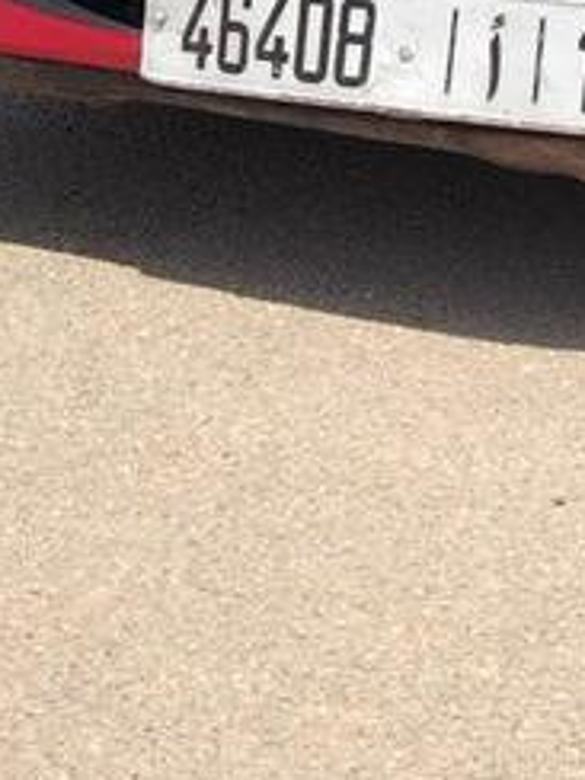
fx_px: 2884
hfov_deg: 11.3
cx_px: 774
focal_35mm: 128
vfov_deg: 14.4
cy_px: -372
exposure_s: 1/742
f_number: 1.75
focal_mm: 5.25
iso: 100
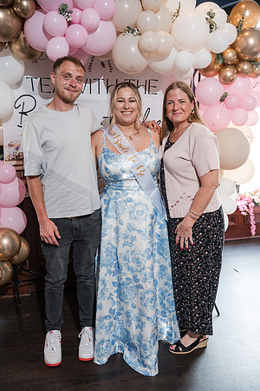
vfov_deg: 54.4
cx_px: 130
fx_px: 379
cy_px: 196
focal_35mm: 35
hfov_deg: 37.9
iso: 2000
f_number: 4
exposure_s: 1/250
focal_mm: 35
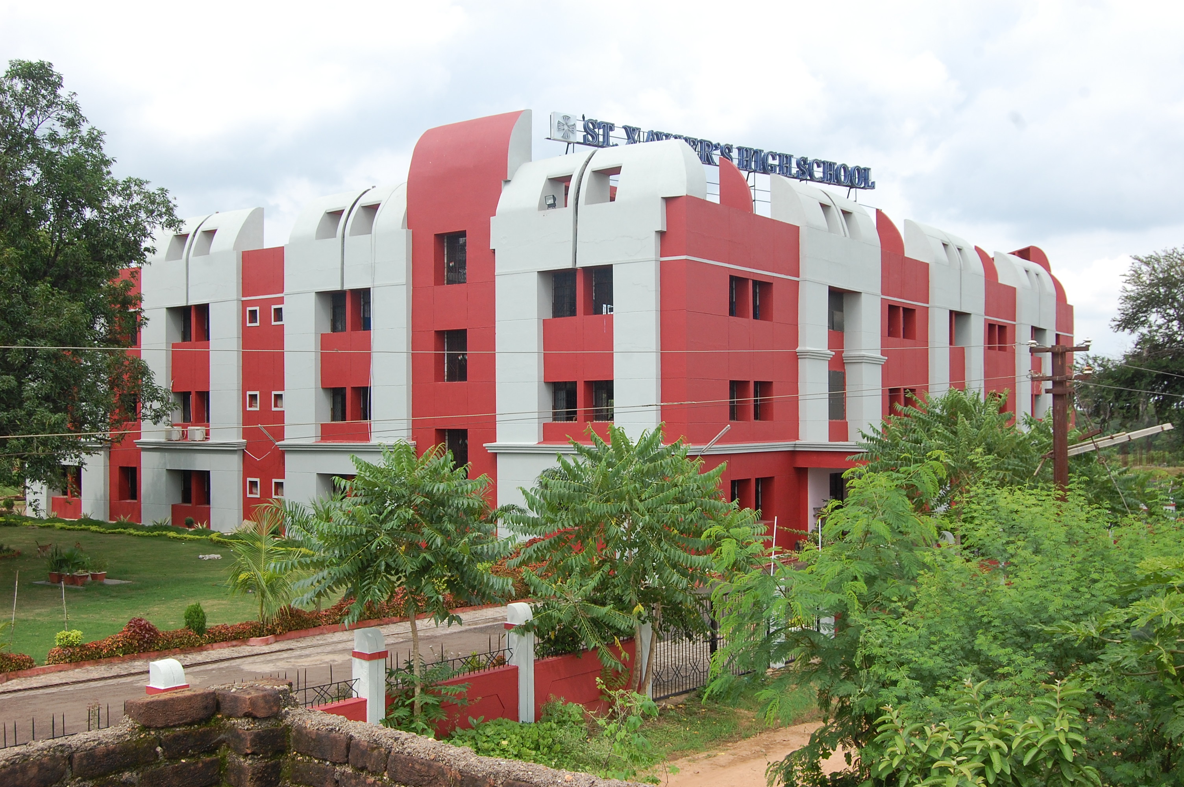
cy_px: 394
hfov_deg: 53.2
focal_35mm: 36
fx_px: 1183
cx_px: 592
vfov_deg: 36.8
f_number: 10
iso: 320
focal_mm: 24
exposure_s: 1/250
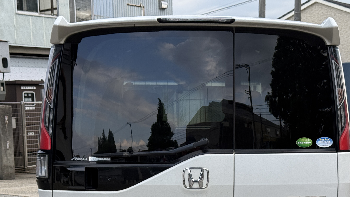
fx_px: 668
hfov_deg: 29.3
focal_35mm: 72
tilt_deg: -5.9
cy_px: 179
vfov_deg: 16.5
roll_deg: +1.0
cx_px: 197
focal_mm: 6.76
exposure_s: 1/846
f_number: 1.78
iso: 80
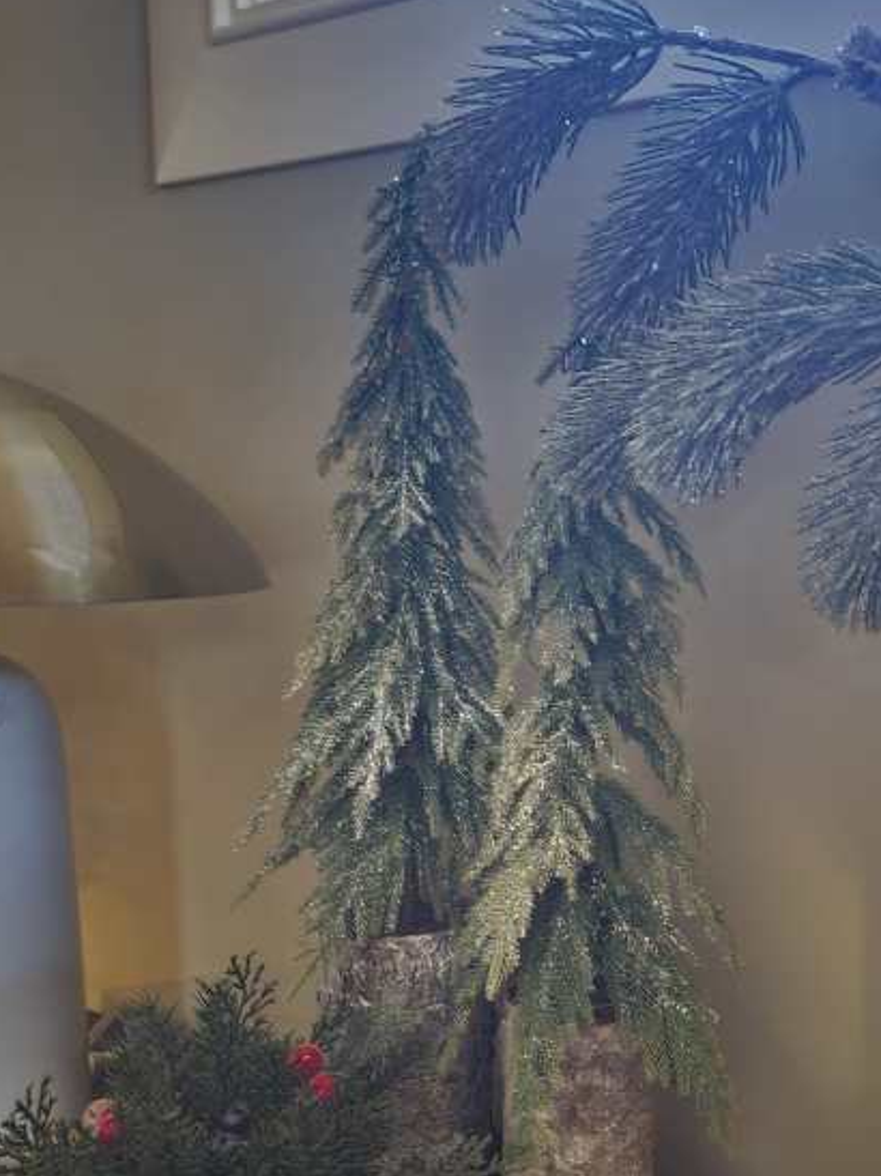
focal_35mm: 37
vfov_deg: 49.3
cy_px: 783
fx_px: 1256
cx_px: 630
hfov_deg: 37.9
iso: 125
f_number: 1.8
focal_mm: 5.4
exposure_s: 1/10
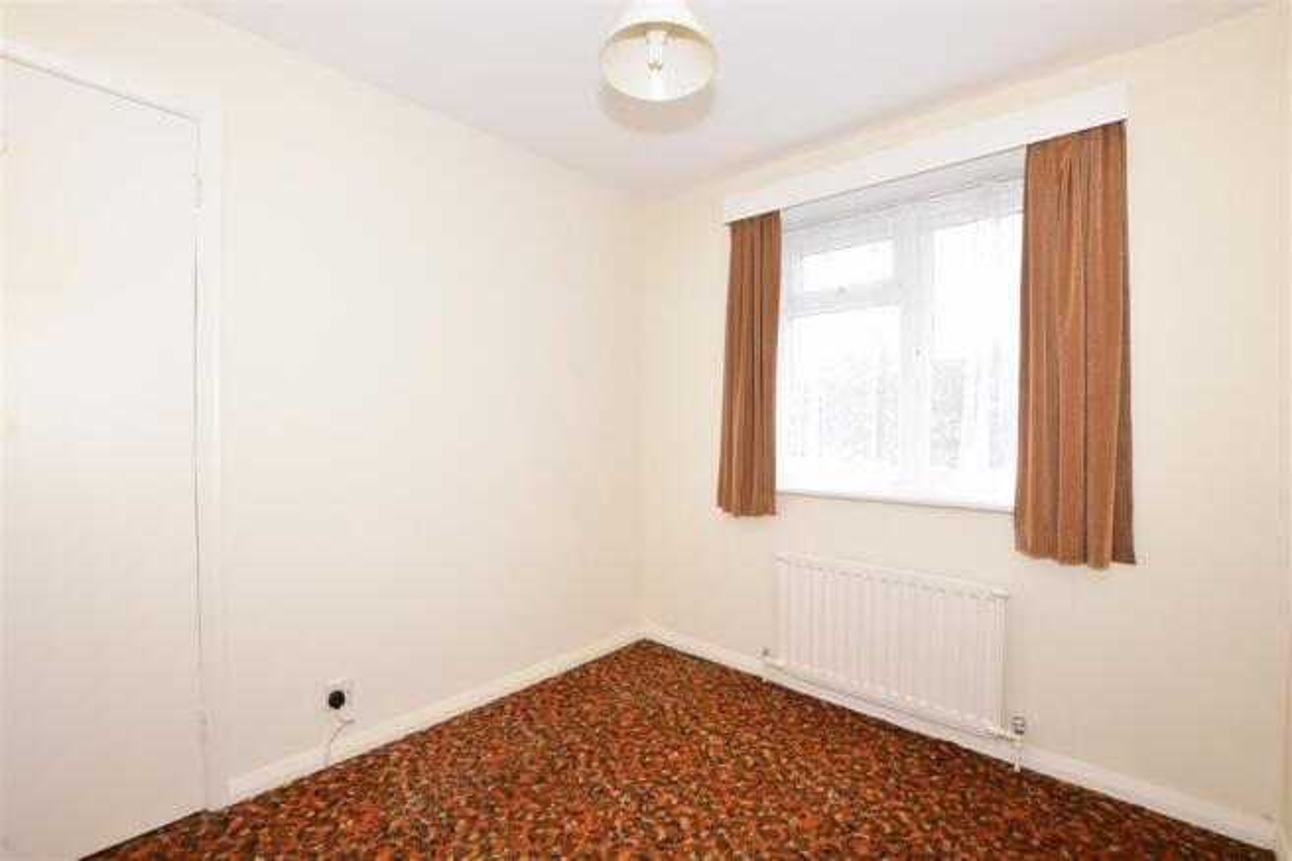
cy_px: 430
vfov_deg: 77.3
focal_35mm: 15
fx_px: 538
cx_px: 646
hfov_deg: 100.4
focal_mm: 10
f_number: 10
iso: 400
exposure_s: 1/8
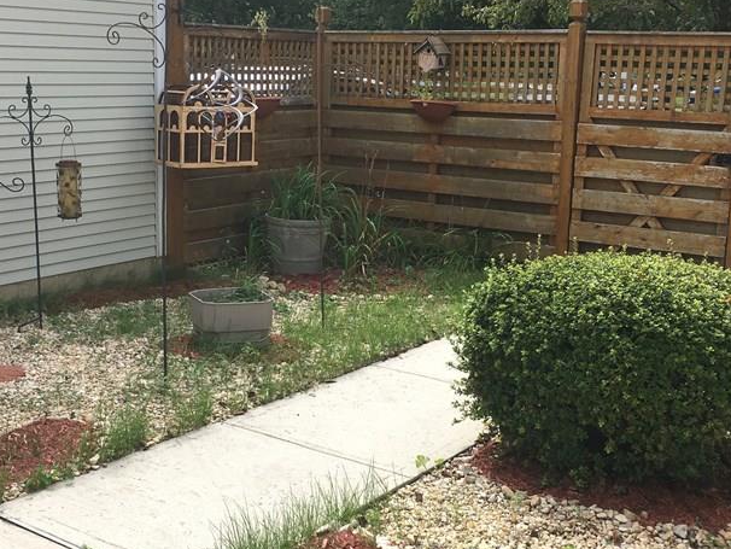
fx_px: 1035
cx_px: 328
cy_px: 256
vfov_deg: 29.7
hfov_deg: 38.9
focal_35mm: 49
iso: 25
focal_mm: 4.15
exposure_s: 1/884
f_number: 2.2
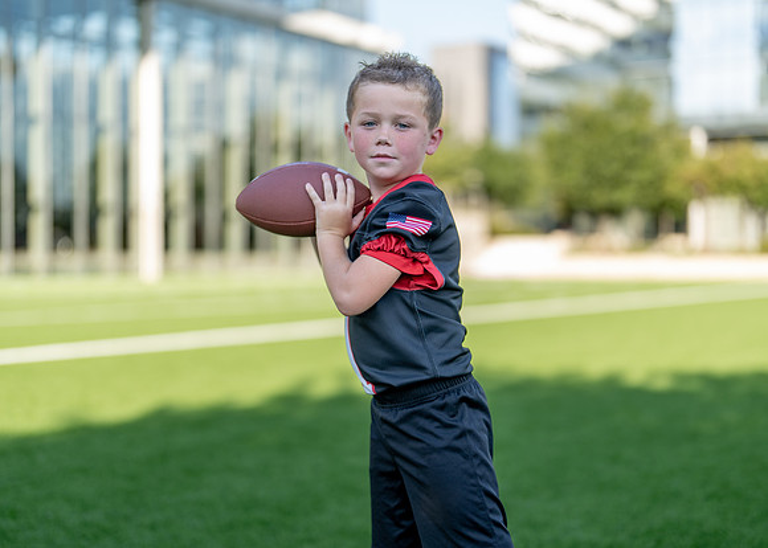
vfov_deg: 23.5
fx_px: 1318
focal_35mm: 60
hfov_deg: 32.5
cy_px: 284
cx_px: 395
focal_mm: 50
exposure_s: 1/1600
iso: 100
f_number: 1.2
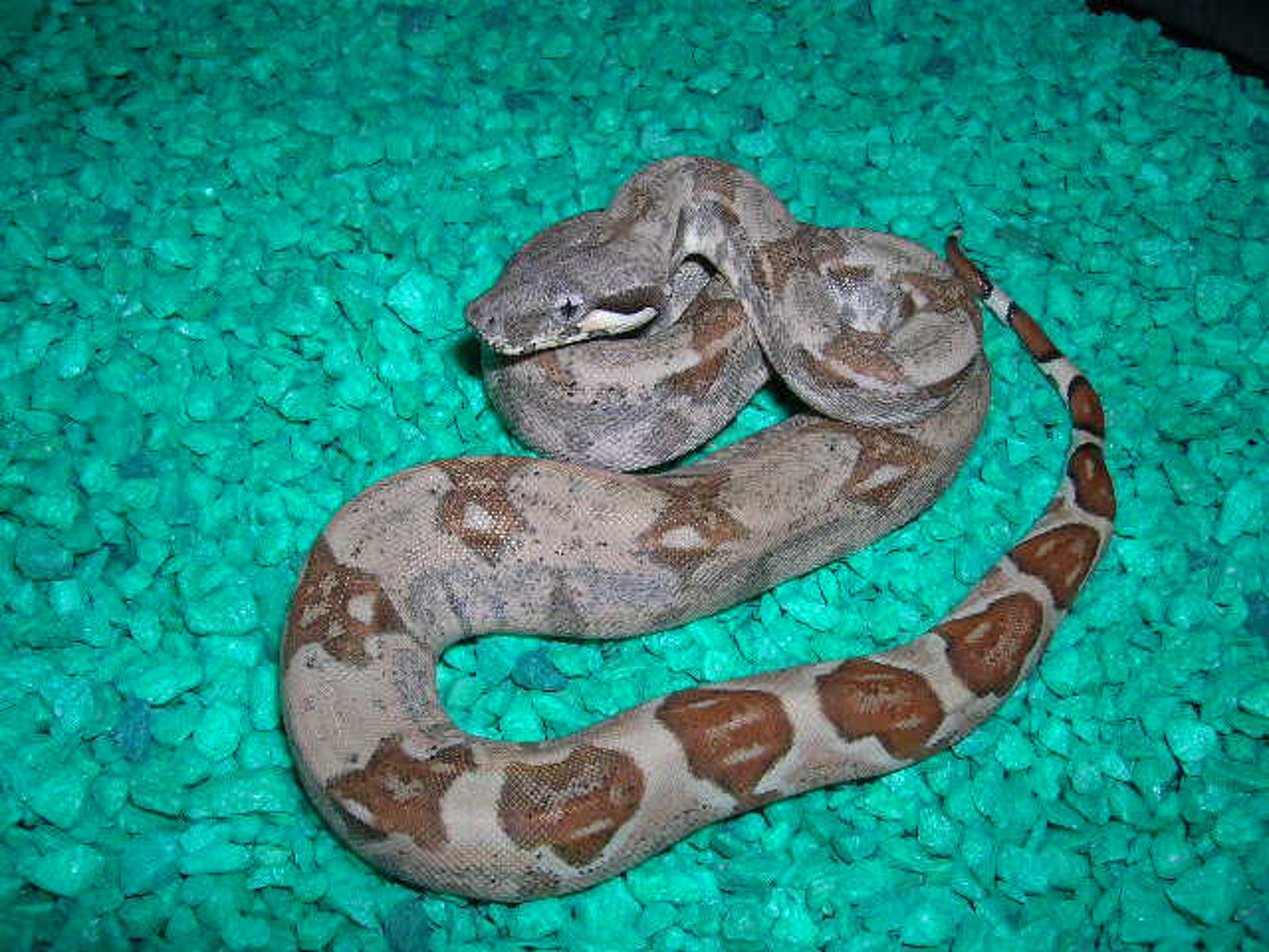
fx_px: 1246
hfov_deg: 54.0
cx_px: 634
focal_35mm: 34
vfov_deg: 41.8
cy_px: 476
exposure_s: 1/60.1
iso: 50
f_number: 4.9
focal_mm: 5.7
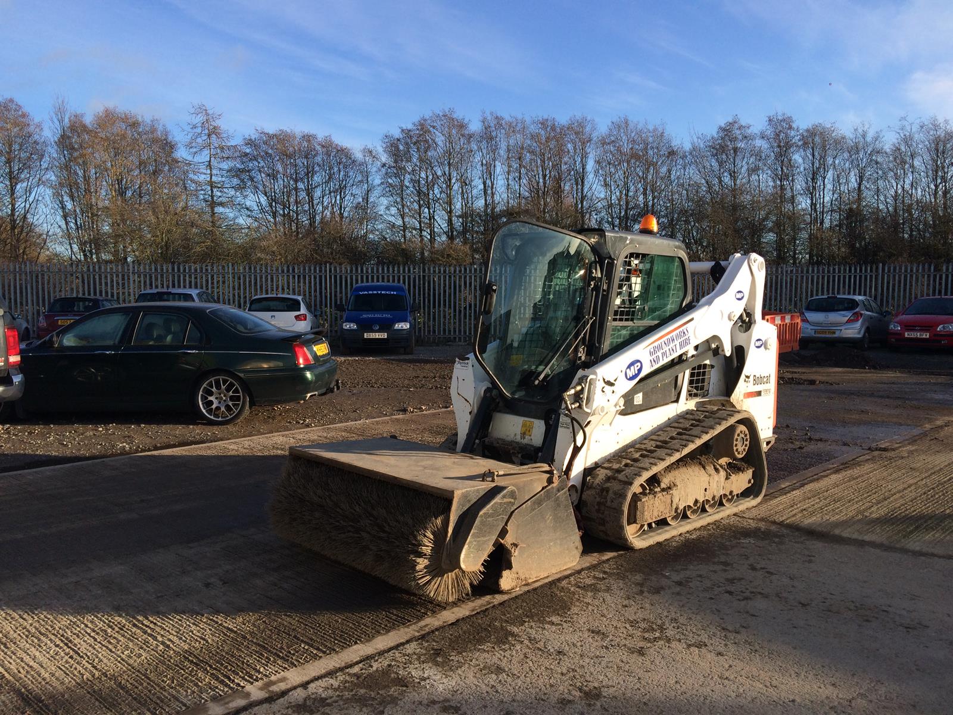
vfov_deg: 48.2
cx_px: 476
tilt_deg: -5.7
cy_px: 358
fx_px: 798
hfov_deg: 61.7
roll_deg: +0.0
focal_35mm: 29
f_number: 2.2
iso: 32
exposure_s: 1/1026
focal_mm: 4.15
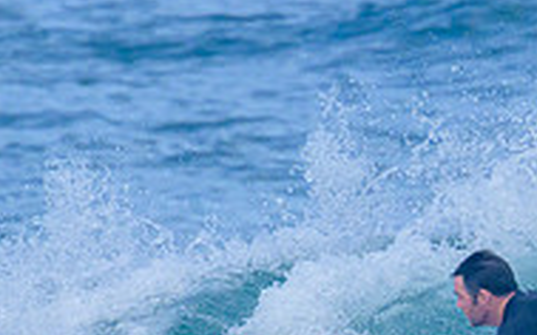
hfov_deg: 0.8
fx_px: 37191
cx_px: 531
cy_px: 437
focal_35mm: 2542
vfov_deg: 0.5
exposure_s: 1/1600
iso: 1250
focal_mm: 720
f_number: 11
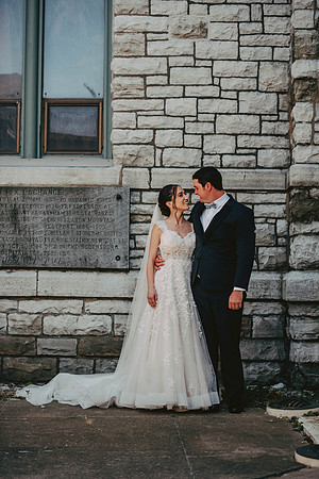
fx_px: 930
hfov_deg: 19.5
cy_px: 240
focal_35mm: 70
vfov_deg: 28.8
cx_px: 160
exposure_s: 1/2500
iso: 1600
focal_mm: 70
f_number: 2.8
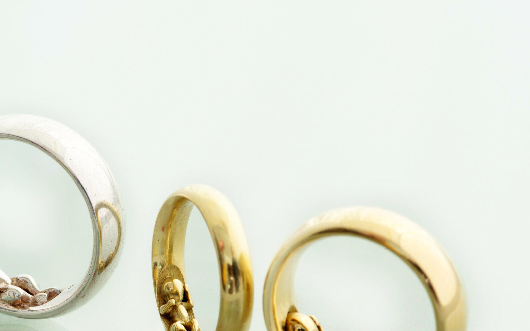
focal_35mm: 261
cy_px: 263
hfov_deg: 8.0
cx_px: 122
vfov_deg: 5.0
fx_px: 3767
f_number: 11
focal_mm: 105
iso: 250
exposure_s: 1
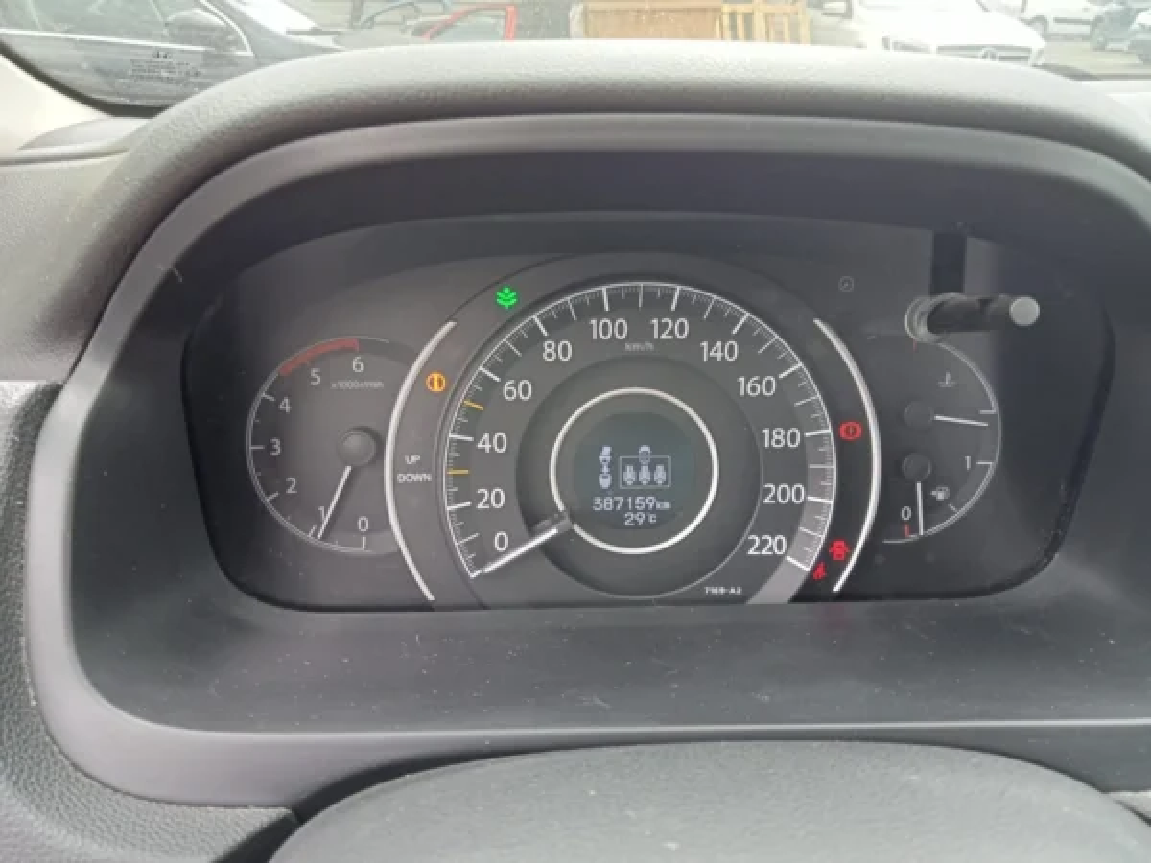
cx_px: 576
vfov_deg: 49.7
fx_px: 931
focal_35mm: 28
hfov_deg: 63.4
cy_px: 432
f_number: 2.2
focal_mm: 3.46
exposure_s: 1/33.3
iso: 139
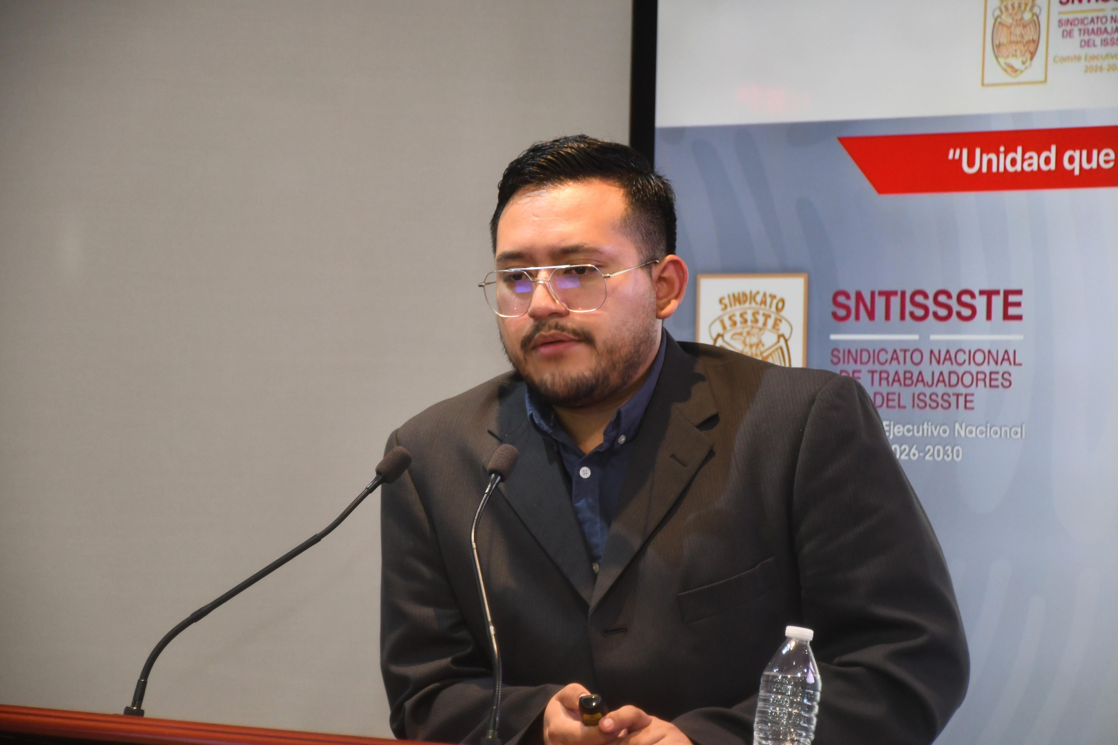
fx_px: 4410
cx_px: 559
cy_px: 372
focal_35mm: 142
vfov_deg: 9.7
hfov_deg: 14.4
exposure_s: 1/30
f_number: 5.3
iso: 1000
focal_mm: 95
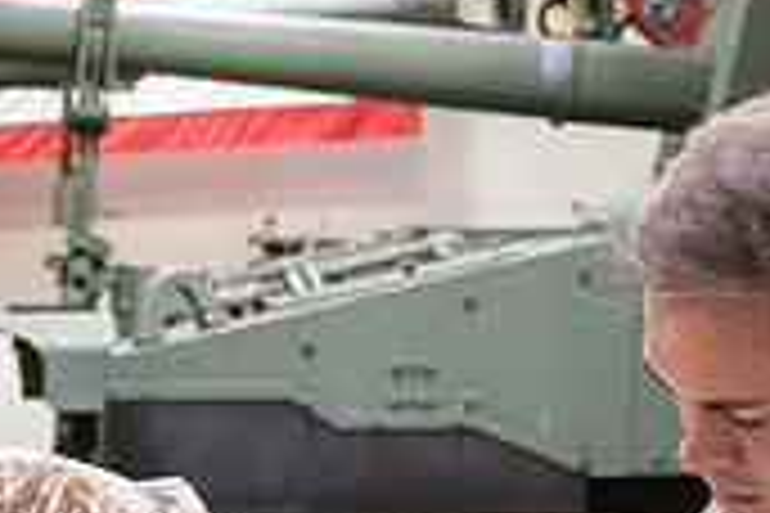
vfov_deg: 12.7
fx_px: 2246
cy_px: 628
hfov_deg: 19.3
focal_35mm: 105
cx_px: 149
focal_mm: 31
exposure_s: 1/250
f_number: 4
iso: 2500
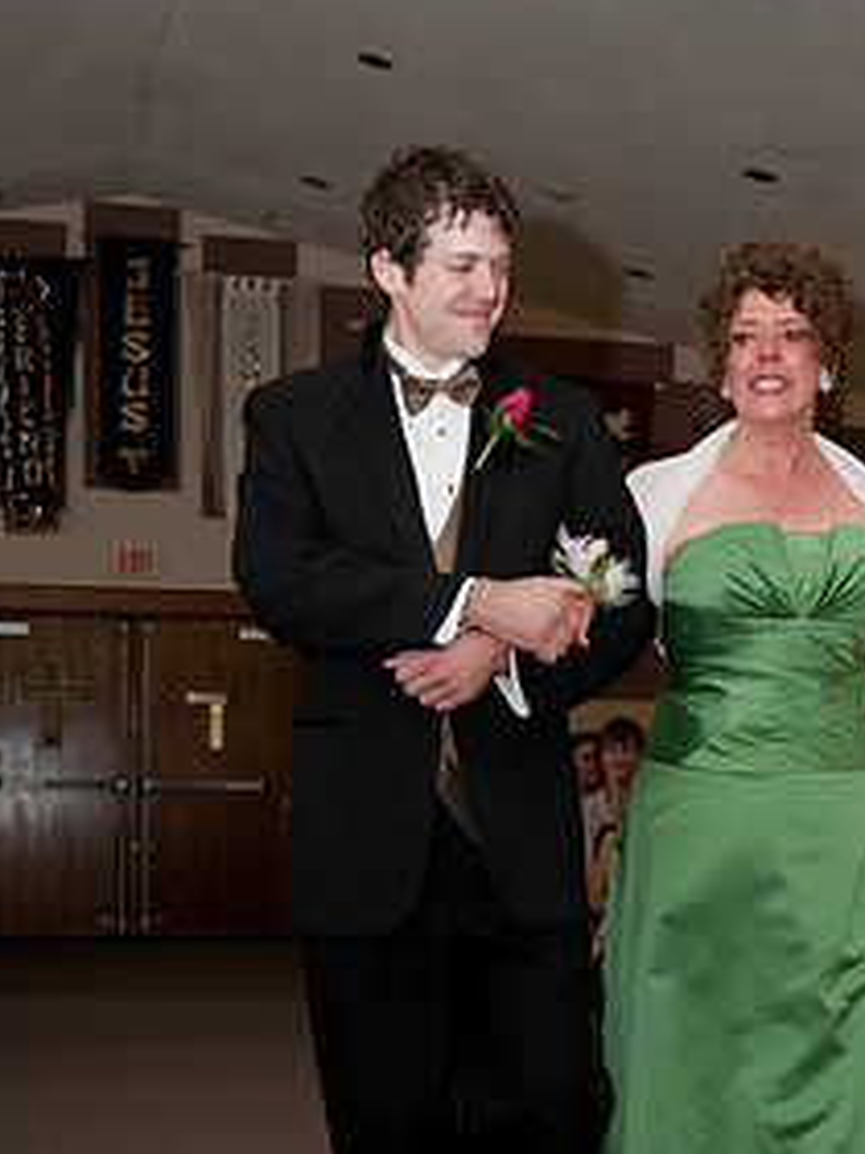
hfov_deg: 19.8
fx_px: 2466
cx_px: 579
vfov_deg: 26.1
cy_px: 841
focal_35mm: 74
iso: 800
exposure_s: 1/60
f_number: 5.6
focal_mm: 48
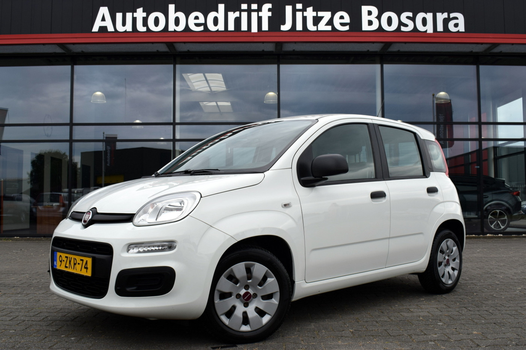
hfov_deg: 53.1
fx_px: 526
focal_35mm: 36
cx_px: 263
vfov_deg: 36.9
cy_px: 175
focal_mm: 24
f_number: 9
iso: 200
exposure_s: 1/320
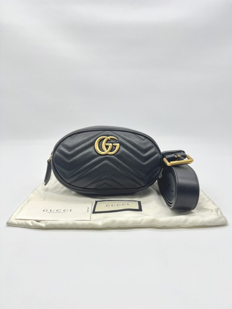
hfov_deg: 53.1
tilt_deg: -13.0
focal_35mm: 26
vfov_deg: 67.3
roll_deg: +0.3
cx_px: 116
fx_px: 232
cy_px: 154
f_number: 1.5
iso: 32
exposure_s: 1/139
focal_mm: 5.7
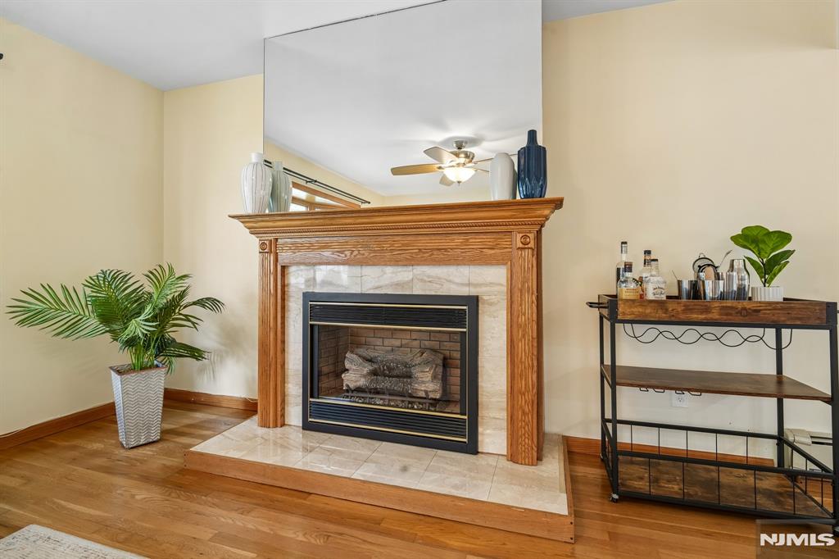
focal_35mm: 16
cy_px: 280
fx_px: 373
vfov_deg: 73.7
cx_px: 420
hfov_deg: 96.8
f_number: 8
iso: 400
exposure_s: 1/3.33
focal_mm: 16
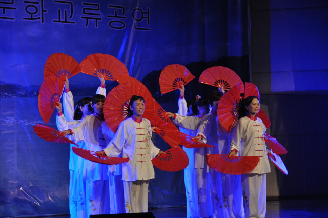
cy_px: 109
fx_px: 955
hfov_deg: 19.5
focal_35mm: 105
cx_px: 164
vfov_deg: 13.0
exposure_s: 1/250
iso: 800
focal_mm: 70
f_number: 5
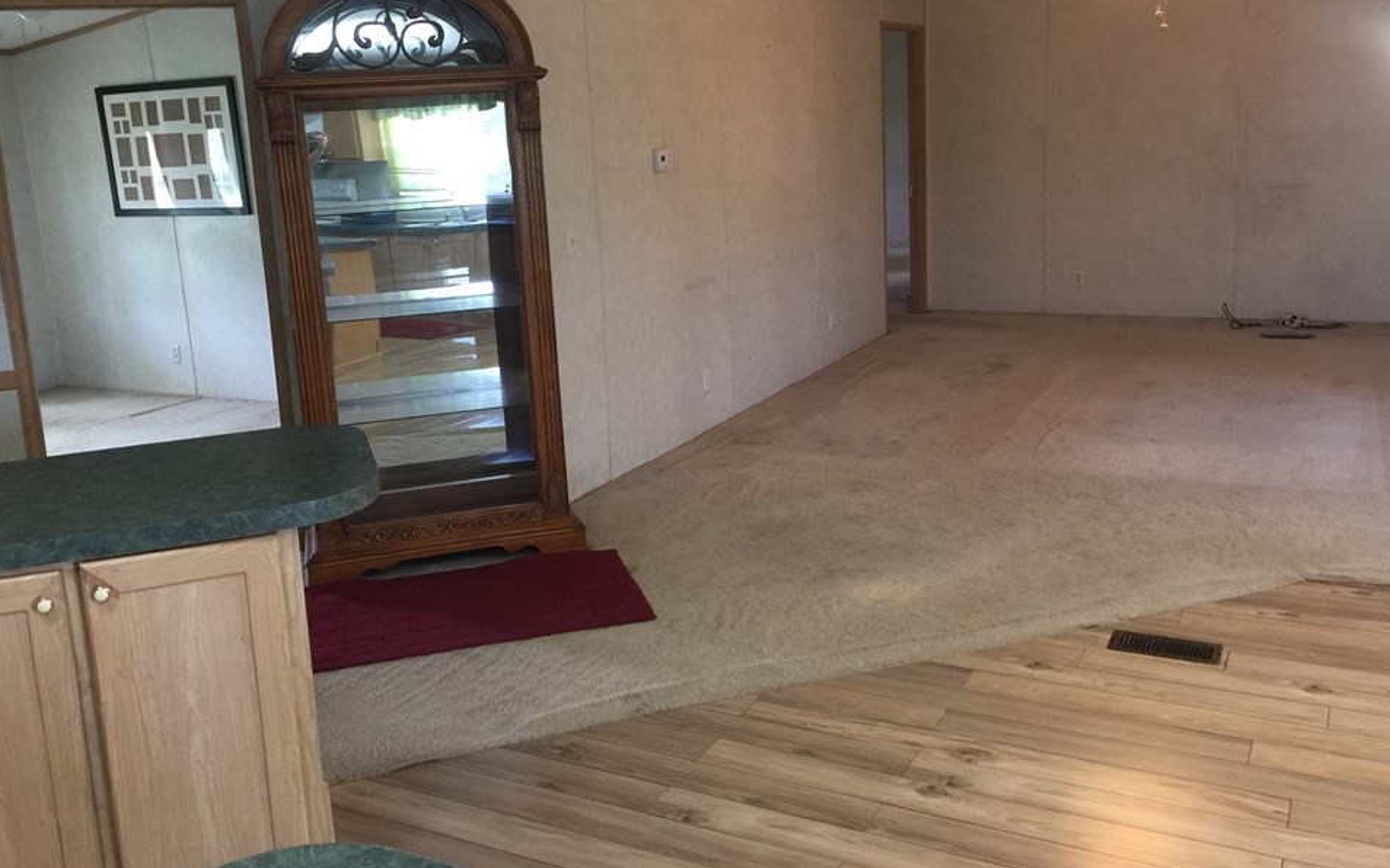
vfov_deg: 38.2
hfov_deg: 58.1
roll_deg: +2.4
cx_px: 679
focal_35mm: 33
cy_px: 376
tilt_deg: -10.2
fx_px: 1250
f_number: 2.2
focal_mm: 4.15
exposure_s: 1/15
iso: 80
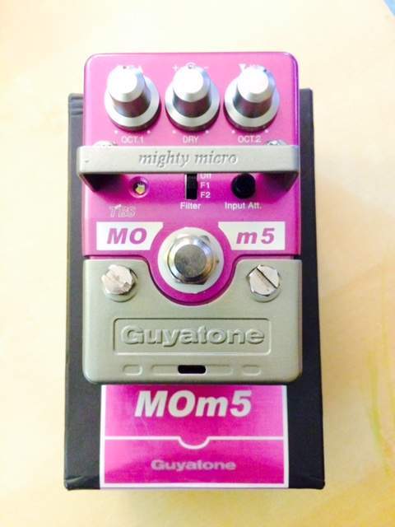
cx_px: 198
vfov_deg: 61.7
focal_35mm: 29
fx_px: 441
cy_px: 264
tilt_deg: -86.1
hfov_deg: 48.2
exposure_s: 1/15
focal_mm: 4.15
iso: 640
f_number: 2.2
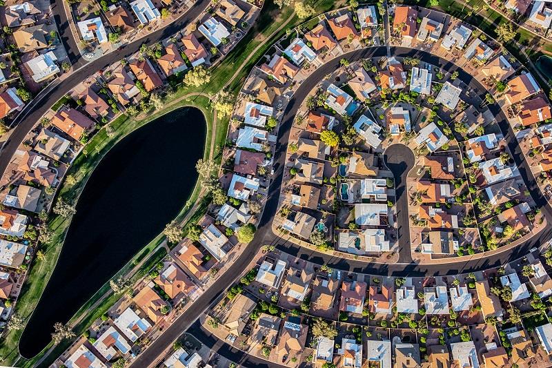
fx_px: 705
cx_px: 276
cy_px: 184
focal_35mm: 46
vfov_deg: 29.2
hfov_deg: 42.8
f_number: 6.3
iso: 640
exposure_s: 1/1250
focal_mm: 46
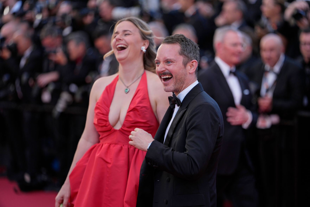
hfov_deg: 15.8
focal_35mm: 130
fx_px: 1119
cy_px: 104
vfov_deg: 10.5
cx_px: 155
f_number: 2
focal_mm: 130
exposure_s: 1/1600
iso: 400
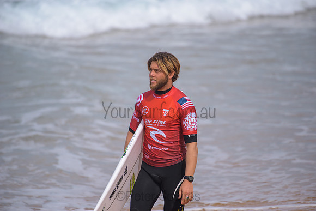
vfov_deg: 2.8
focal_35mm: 500
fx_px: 4390
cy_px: 106
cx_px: 158
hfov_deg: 4.1
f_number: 5.6
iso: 250
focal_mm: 500
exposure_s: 1/2000
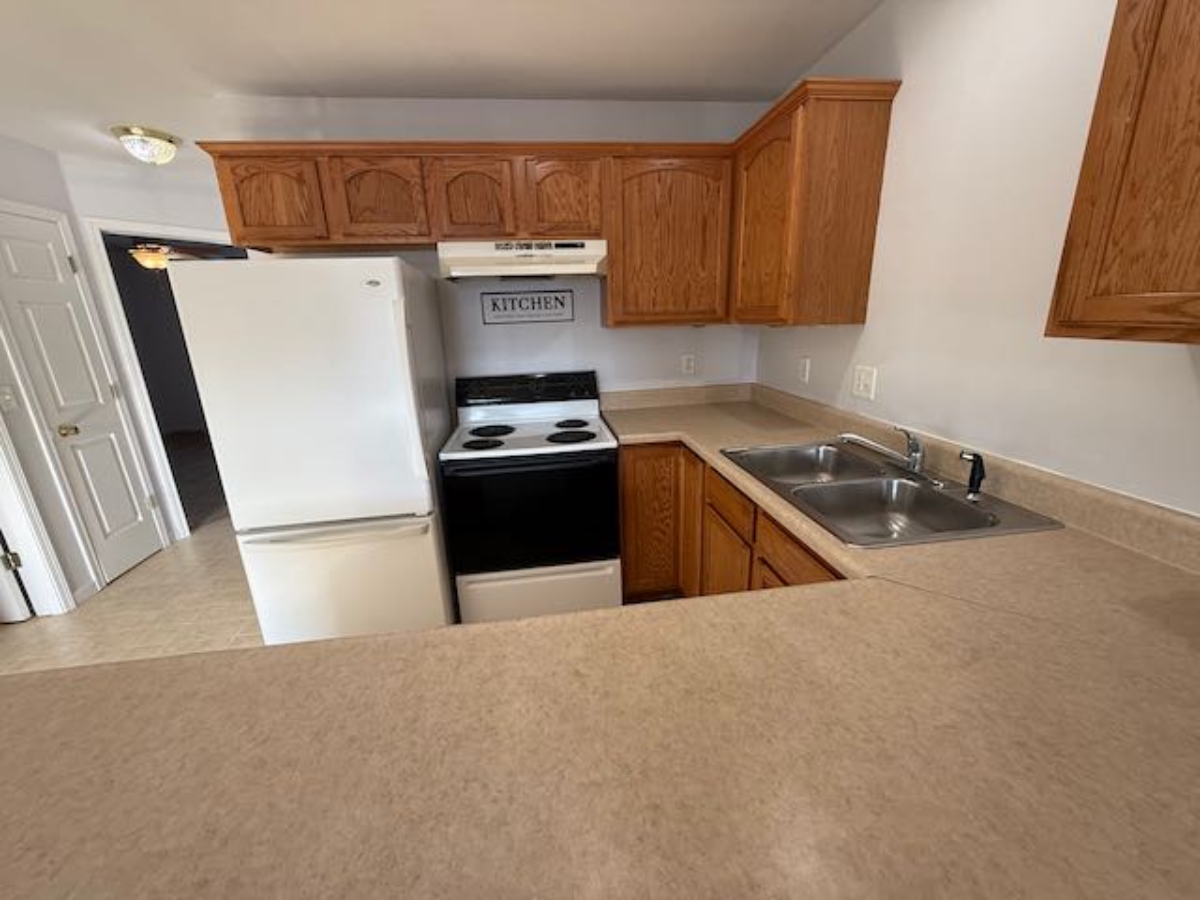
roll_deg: +2.0
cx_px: 600
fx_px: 485
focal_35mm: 14
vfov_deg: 85.7
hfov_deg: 102.1
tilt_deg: -15.9
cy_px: 450
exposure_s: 1/120
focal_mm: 2.22
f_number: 2.2
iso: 200
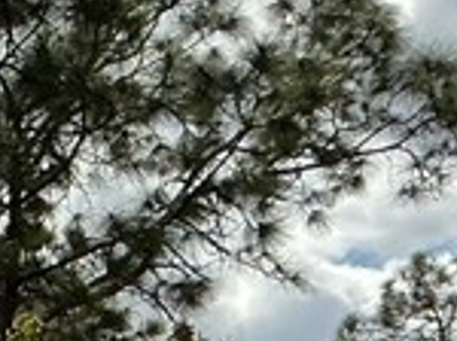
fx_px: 2610
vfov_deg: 7.1
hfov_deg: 8.3
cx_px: -951
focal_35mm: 198
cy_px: 752
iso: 25
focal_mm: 3
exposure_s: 1/3788
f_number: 1.8
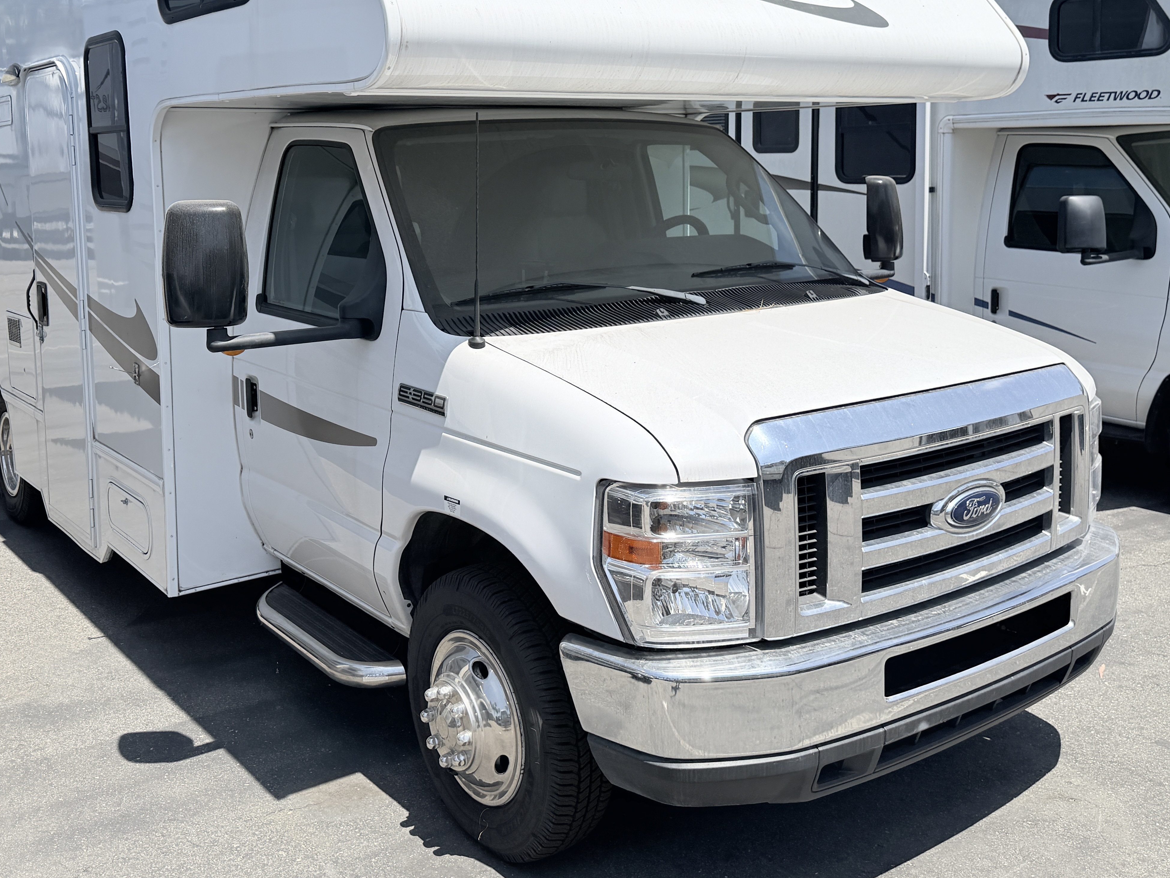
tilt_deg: -5.1
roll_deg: +0.5
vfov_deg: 40.0
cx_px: 496
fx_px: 1183
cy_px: 271
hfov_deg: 52.4
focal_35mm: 35
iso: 80
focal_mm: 6.76
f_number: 1.78
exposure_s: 1/6173
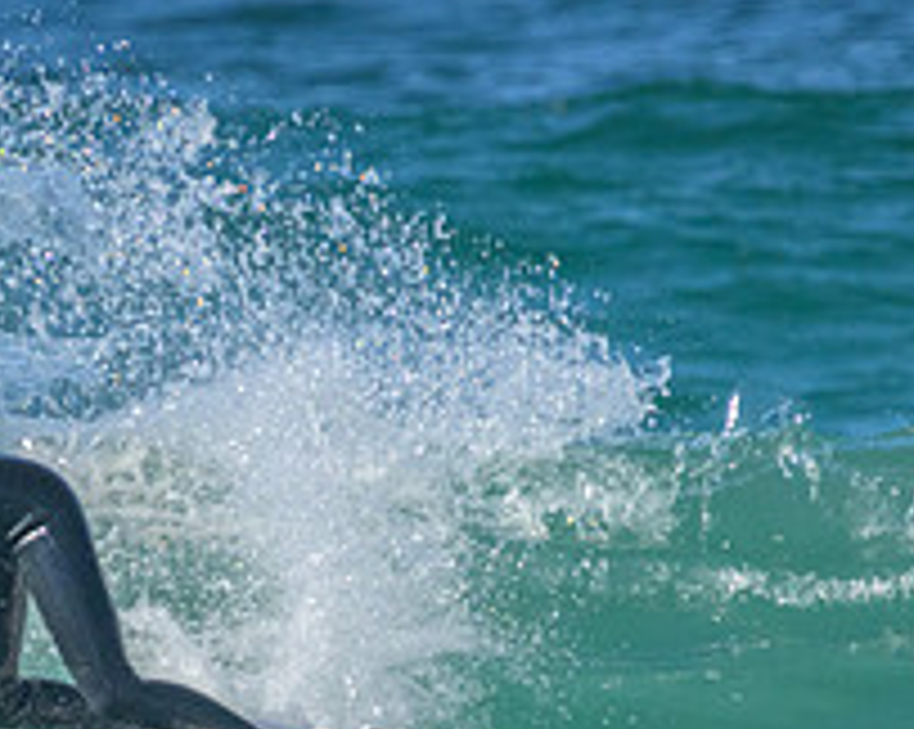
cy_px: 763
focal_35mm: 2149
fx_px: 58076
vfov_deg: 0.7
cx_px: 324
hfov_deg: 0.9
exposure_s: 1/2000
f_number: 11
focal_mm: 800
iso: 3600
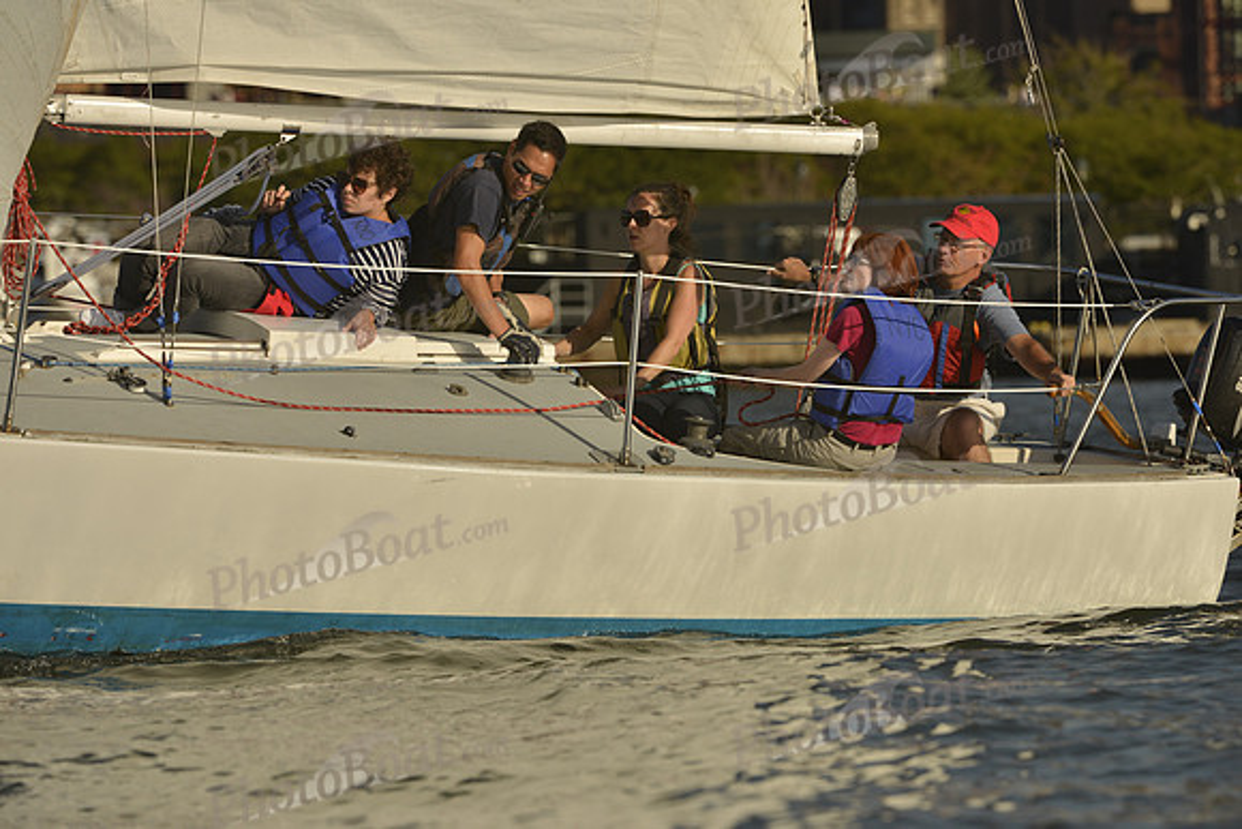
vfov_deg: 3.8
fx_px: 12422
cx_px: 621
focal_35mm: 360
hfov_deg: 5.7
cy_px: 414
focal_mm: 360
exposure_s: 1/1250
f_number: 8
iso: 200
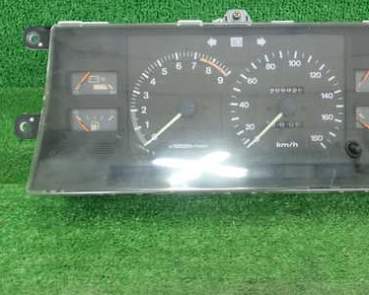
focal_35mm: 47
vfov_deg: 32.0
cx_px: 215
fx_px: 513
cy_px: 132
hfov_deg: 39.4
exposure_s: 1/125
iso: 200
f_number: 2.3
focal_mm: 5.5
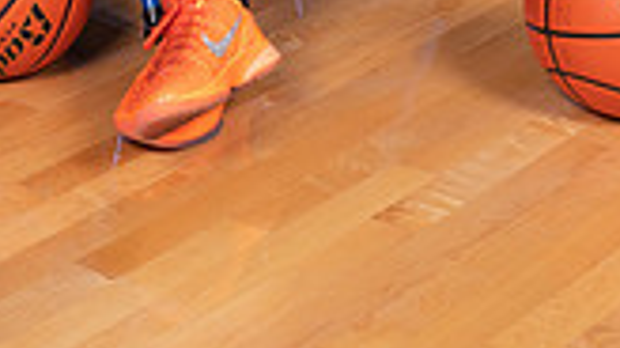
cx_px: 170
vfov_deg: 8.1
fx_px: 2267
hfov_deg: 15.5
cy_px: -461
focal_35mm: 138
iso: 500
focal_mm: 48
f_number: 7.1
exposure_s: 1/320
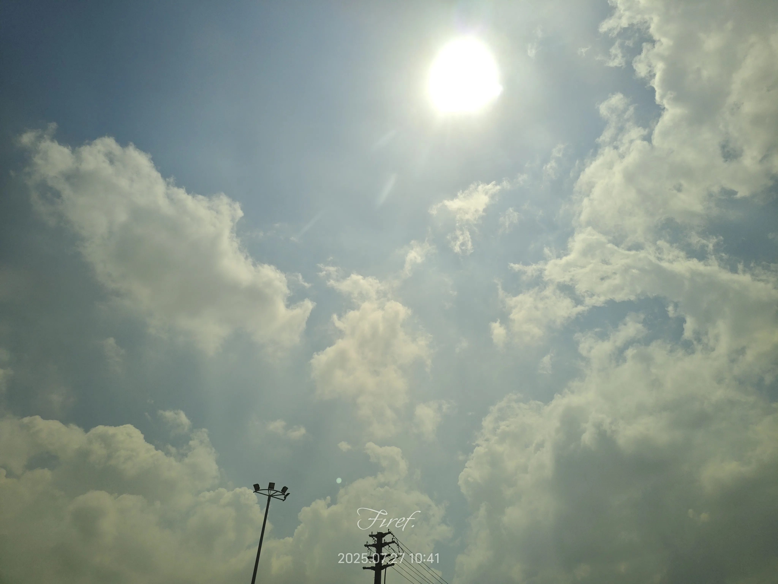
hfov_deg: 73.9
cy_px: 292
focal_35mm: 23
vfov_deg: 58.9
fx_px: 517
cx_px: 389
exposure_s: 1/12987
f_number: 1.88
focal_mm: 5.56
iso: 71
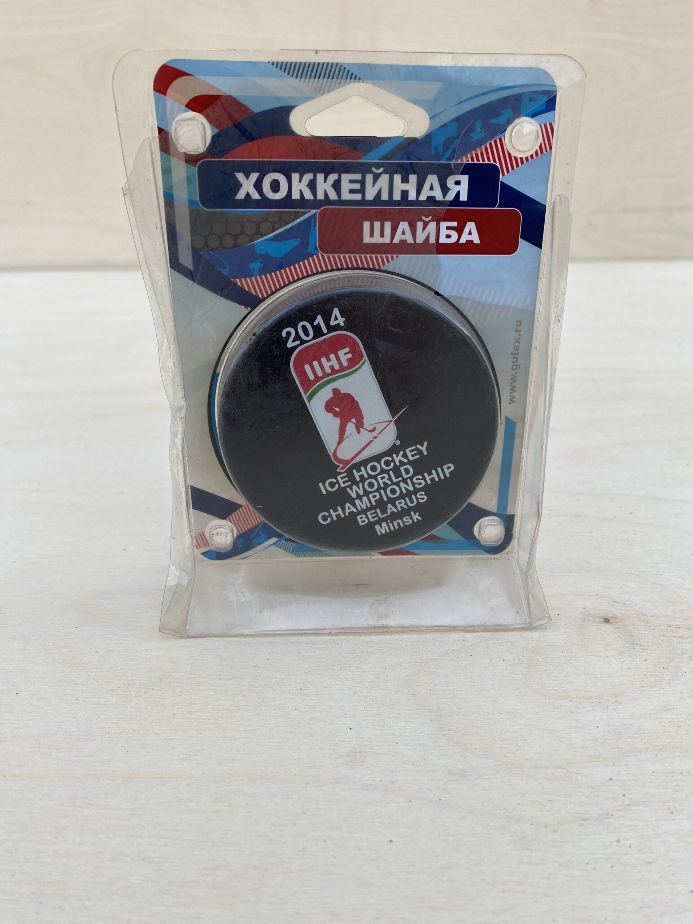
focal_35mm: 26
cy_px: 462
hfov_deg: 53.1
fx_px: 694
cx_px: 346
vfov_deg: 67.3
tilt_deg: -23.8
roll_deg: +3.6
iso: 32
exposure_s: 1/235
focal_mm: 4.25
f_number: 1.8
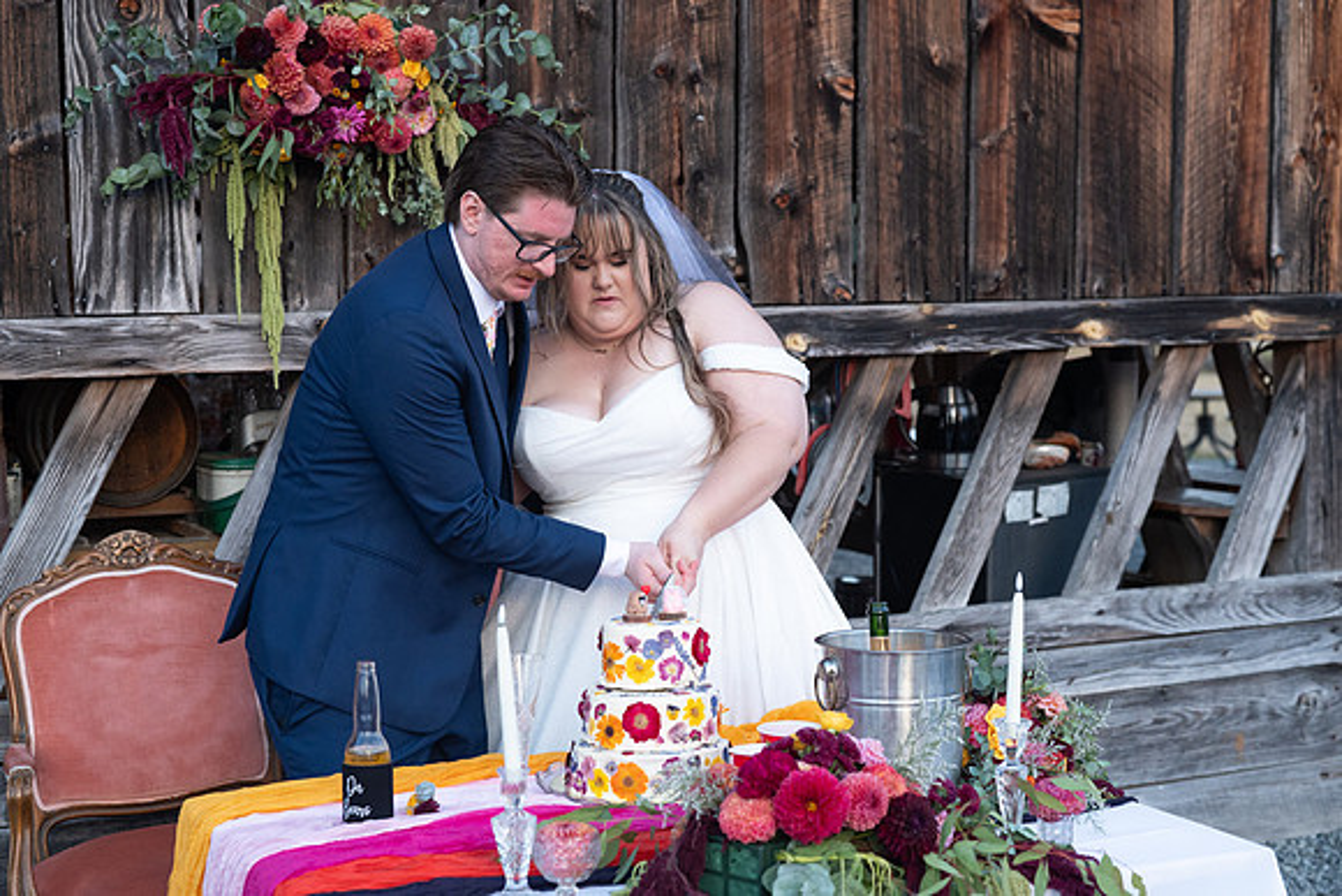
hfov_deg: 36.2
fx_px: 2051
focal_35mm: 55
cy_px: 448
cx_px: 671
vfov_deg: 24.6
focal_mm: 55
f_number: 4
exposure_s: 1/500
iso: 2000
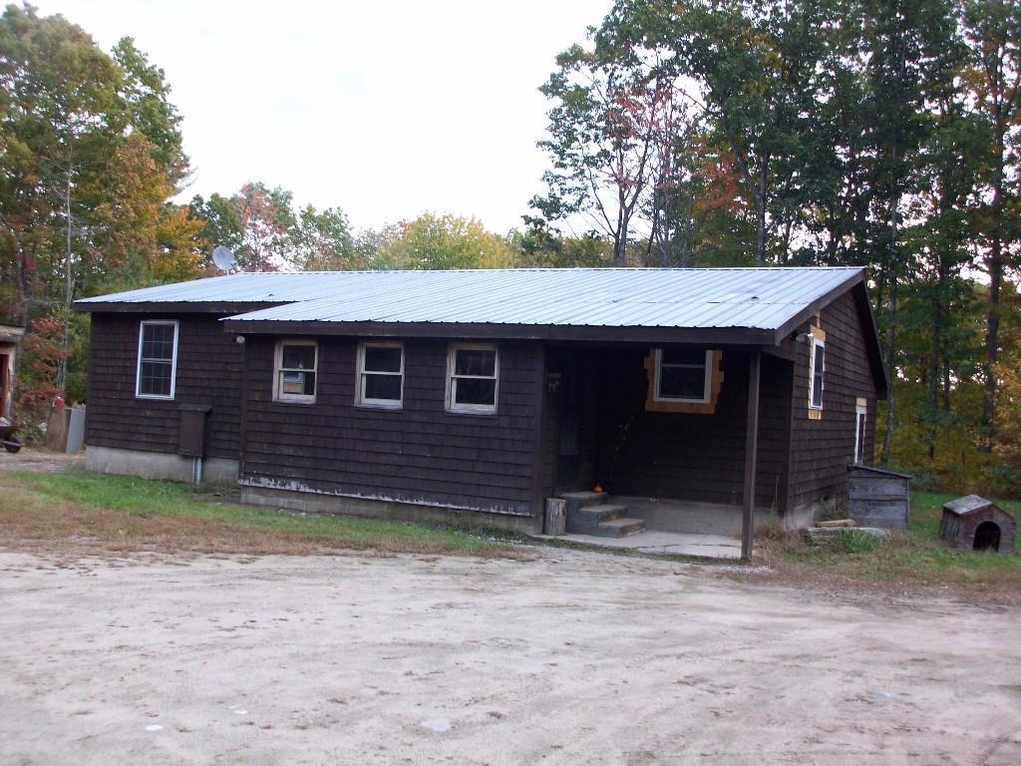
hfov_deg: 54.0
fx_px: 1003
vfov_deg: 41.8
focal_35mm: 34
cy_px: 383
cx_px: 510
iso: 64
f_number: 2.8
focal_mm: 5.7
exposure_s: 1/136
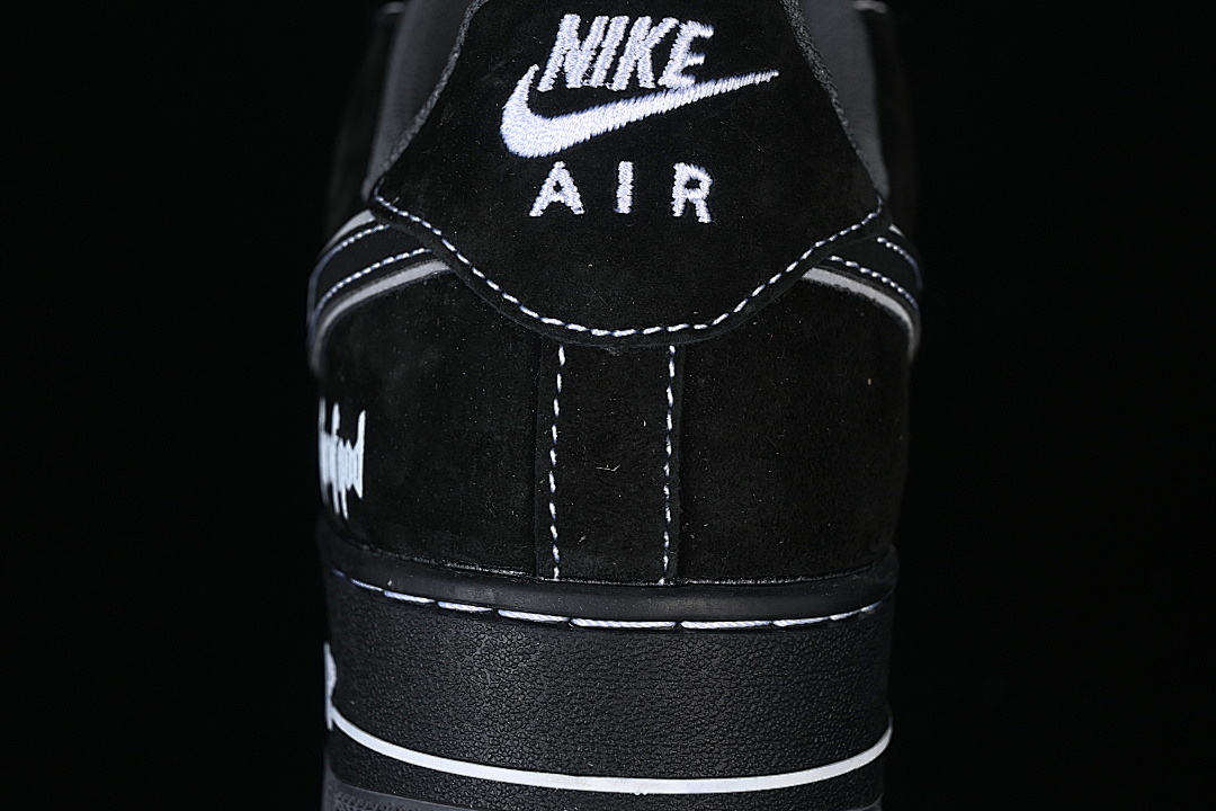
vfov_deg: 18.2
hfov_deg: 27.0
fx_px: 2533
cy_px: 406
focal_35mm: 75
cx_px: 608
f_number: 6.3
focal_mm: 50
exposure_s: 1/60
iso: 160
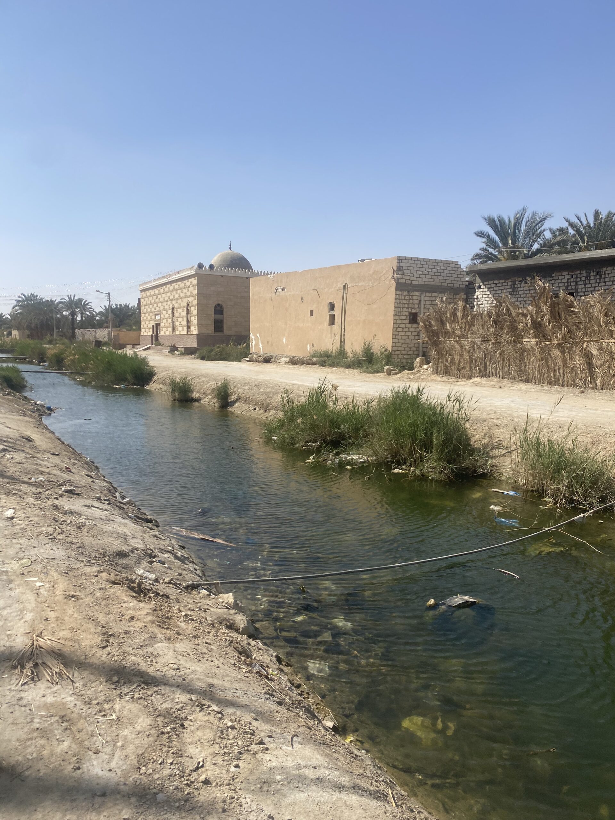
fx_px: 616
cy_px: 410
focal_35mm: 26
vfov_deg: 67.3
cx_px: 308
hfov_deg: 53.1
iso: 32
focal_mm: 4.25
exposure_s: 1/4444
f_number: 1.8
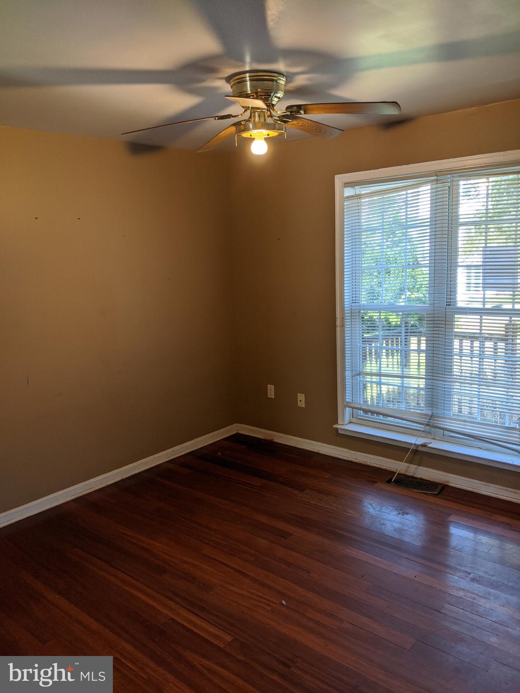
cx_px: 260
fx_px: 541
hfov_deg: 51.4
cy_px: 346
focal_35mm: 27
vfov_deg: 65.3
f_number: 1.8
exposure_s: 1/125
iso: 51
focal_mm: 4.44
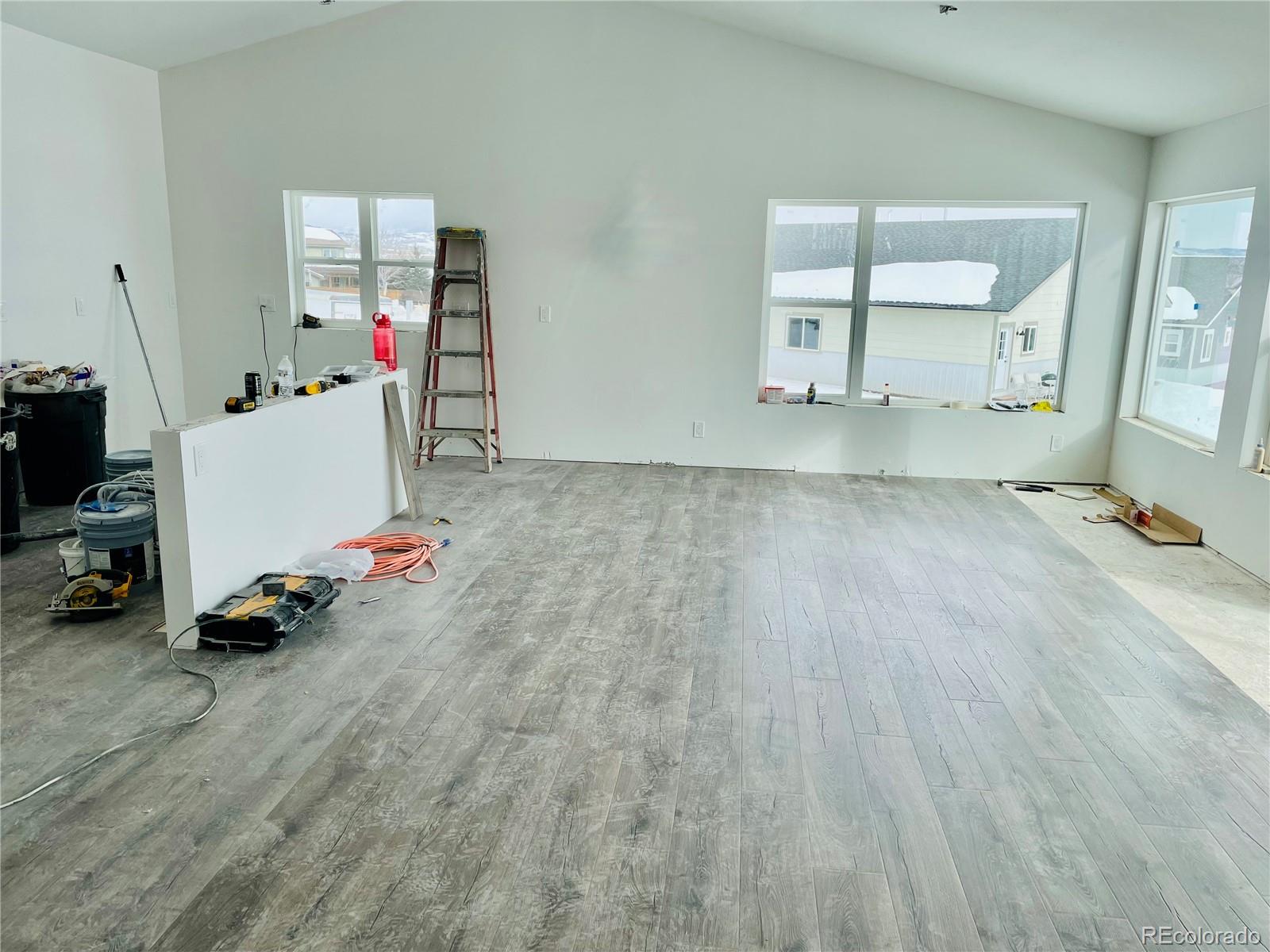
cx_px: 635
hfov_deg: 67.3
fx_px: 954
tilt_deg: -12.2
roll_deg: -0.6
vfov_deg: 53.1
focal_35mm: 26
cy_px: 476
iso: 32
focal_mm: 4.2
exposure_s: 1/831
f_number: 1.6
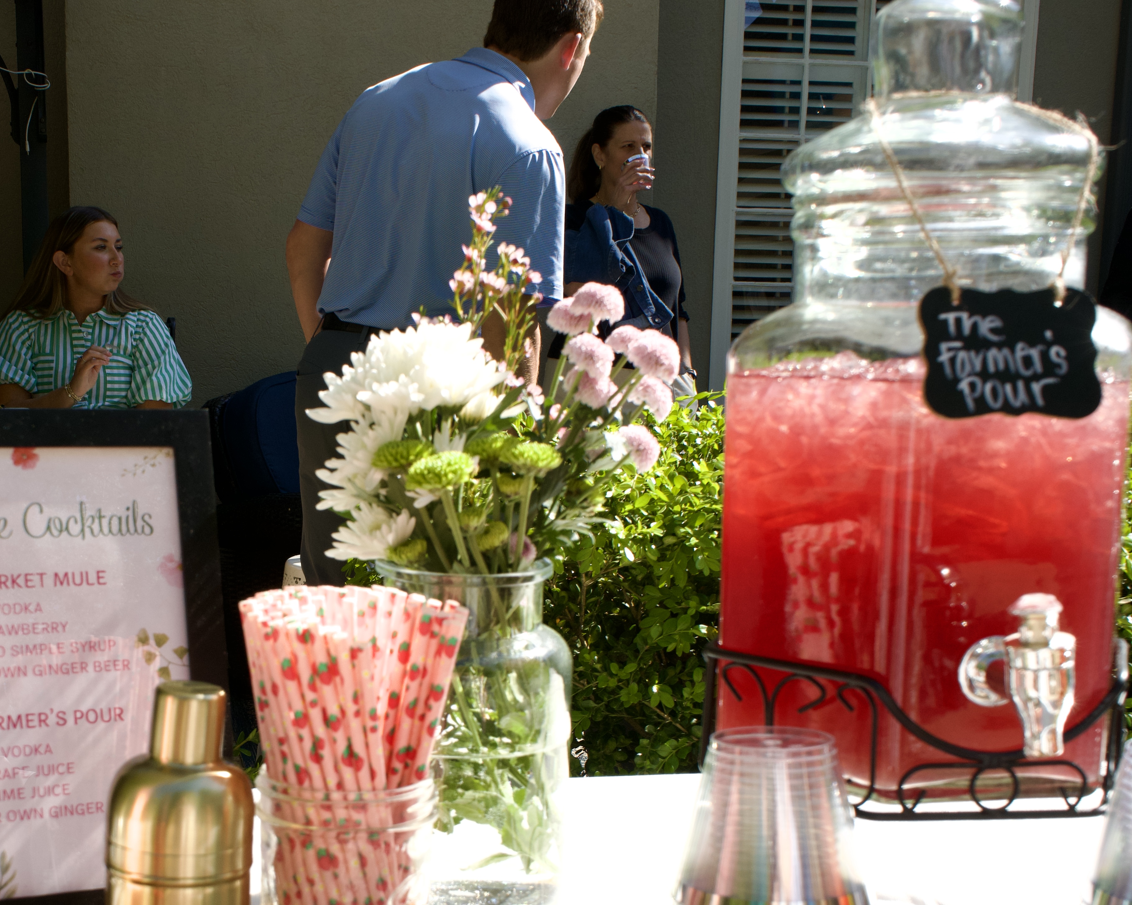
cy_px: 625
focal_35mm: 50
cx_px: 337
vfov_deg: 30.0
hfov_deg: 36.8
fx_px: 1675
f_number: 11
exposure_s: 1/400
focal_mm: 32
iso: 500
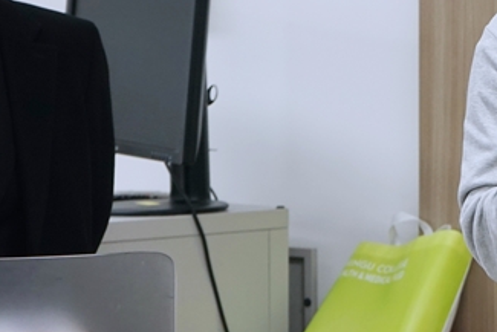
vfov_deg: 6.8
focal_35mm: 203
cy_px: 21
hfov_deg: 10.0
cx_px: 555
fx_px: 2804
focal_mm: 66
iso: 400
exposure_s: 1/100
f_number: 5.6
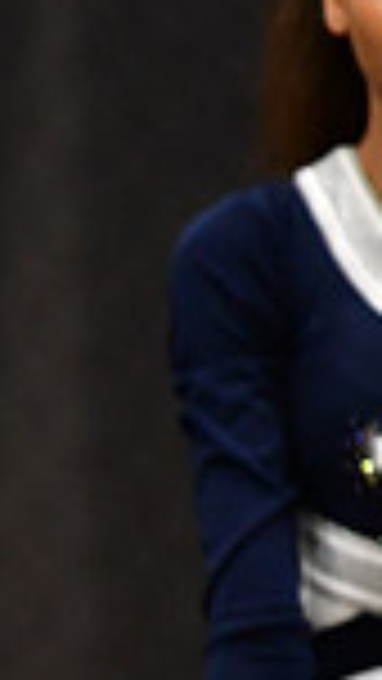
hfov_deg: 1.0
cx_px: -831
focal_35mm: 1211
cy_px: 736
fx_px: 21795
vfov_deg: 1.8
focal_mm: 200
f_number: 3.5
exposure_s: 1/500
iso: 4000
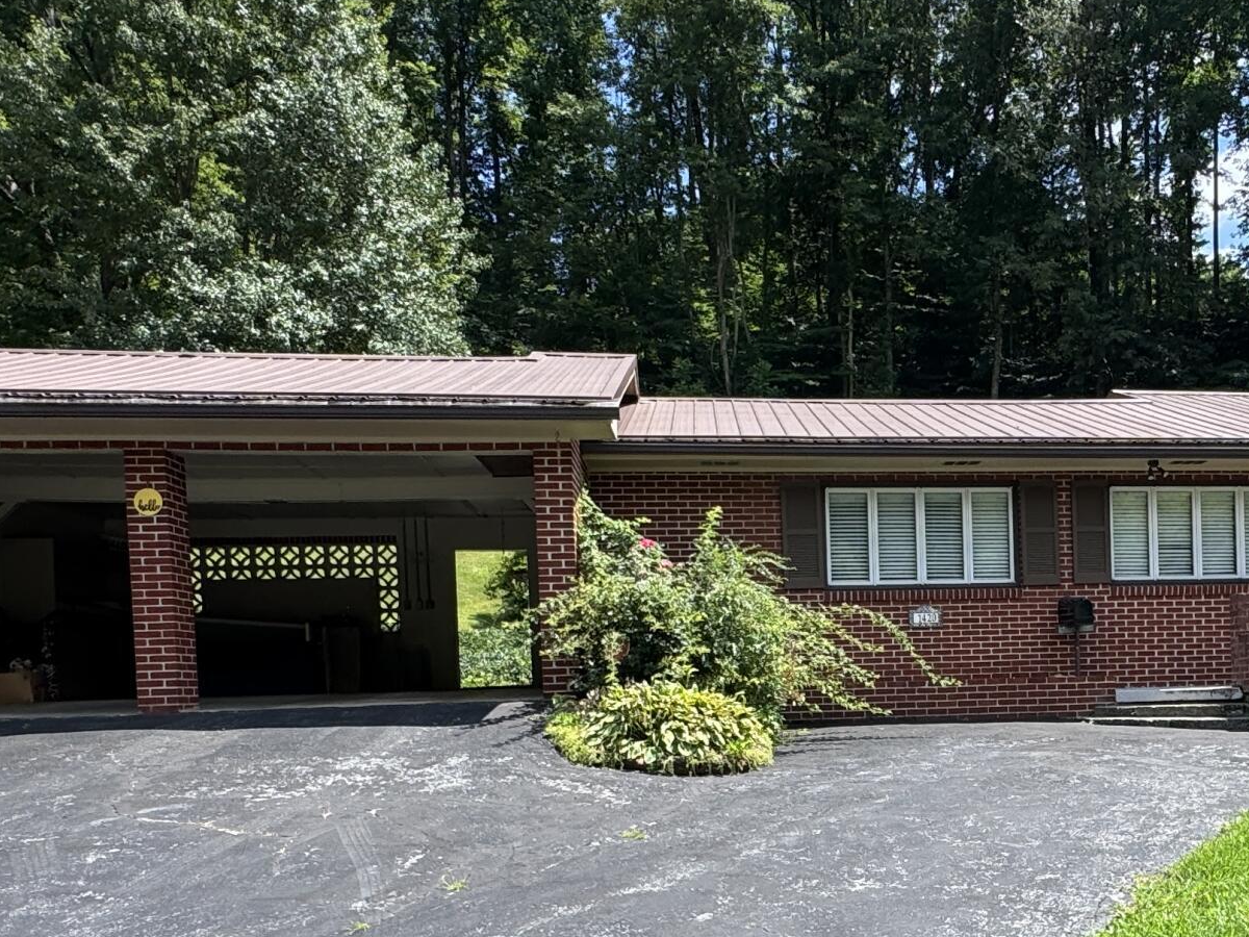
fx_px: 1263
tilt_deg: -2.1
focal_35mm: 35
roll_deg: +0.4
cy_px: 726
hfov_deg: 50.6
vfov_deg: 39.4
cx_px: 925
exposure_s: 1/771
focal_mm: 2.22
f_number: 2.2
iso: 50
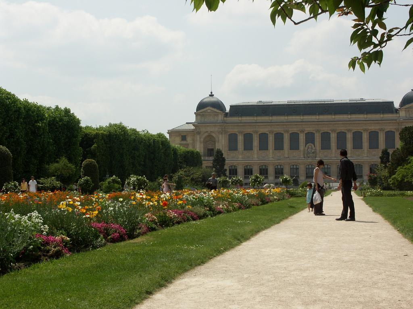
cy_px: 154
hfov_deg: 25.7
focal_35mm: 76
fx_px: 907
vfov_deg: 19.4
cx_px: 206
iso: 64
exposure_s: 1/400
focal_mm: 19.37
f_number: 8
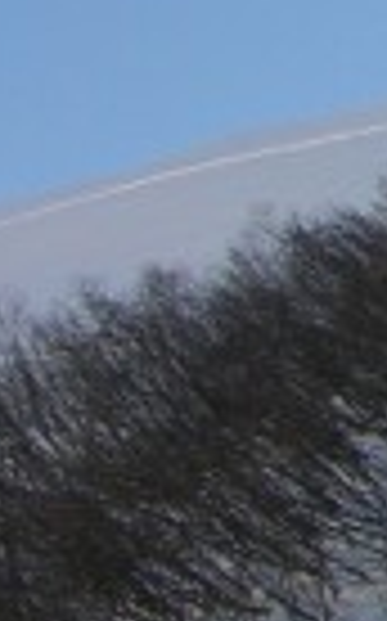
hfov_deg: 4.2
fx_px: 4650
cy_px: 68
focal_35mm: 275
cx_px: 1917
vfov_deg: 7.6
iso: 50
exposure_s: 1/207
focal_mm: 8.9
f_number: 5.6
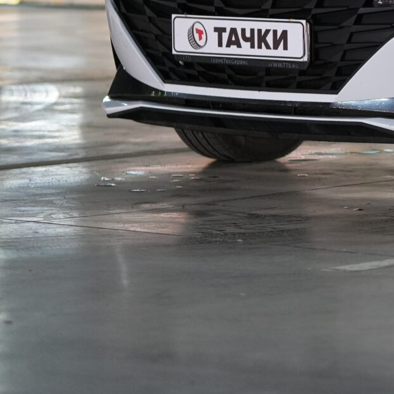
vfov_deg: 7.6
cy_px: -21
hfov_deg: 7.5
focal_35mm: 229
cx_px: 603
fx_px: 2949
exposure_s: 1/125
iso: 800
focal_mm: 56
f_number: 1.4
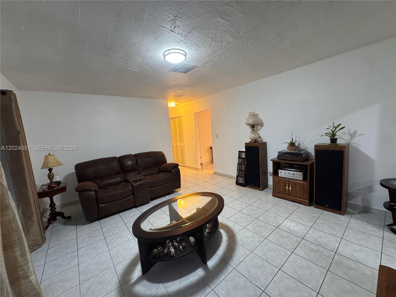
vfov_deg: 85.7
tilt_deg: -7.7
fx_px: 160
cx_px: 198
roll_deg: +3.9
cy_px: 148
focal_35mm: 14
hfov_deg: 102.1
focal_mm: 2.22
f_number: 2.2
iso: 320
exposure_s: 1/60
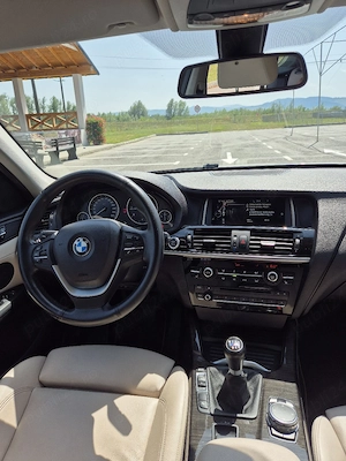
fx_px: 307
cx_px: 173
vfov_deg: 73.9
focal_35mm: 23
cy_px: 230
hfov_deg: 58.9
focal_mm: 5.4
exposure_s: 1/1111
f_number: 1.8
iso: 25
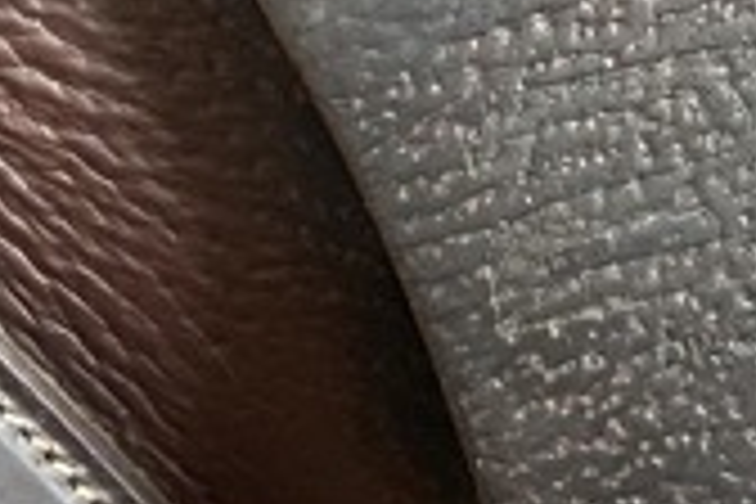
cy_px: -371
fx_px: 3045
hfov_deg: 13.5
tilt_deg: -19.2
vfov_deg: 9.1
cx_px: 1071
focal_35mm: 145
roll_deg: +0.5
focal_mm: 4.2
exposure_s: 1/35
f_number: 1.6
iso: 640
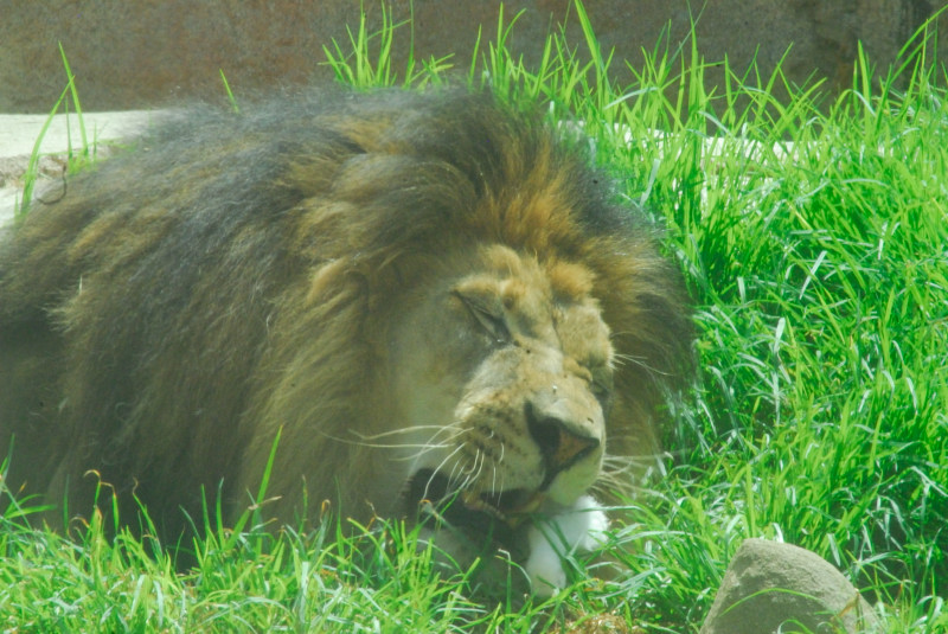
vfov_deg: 3.1
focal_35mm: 450
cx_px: 474
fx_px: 11860
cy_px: 317
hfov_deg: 4.6
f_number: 32
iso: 1600
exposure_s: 1/90
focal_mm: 300
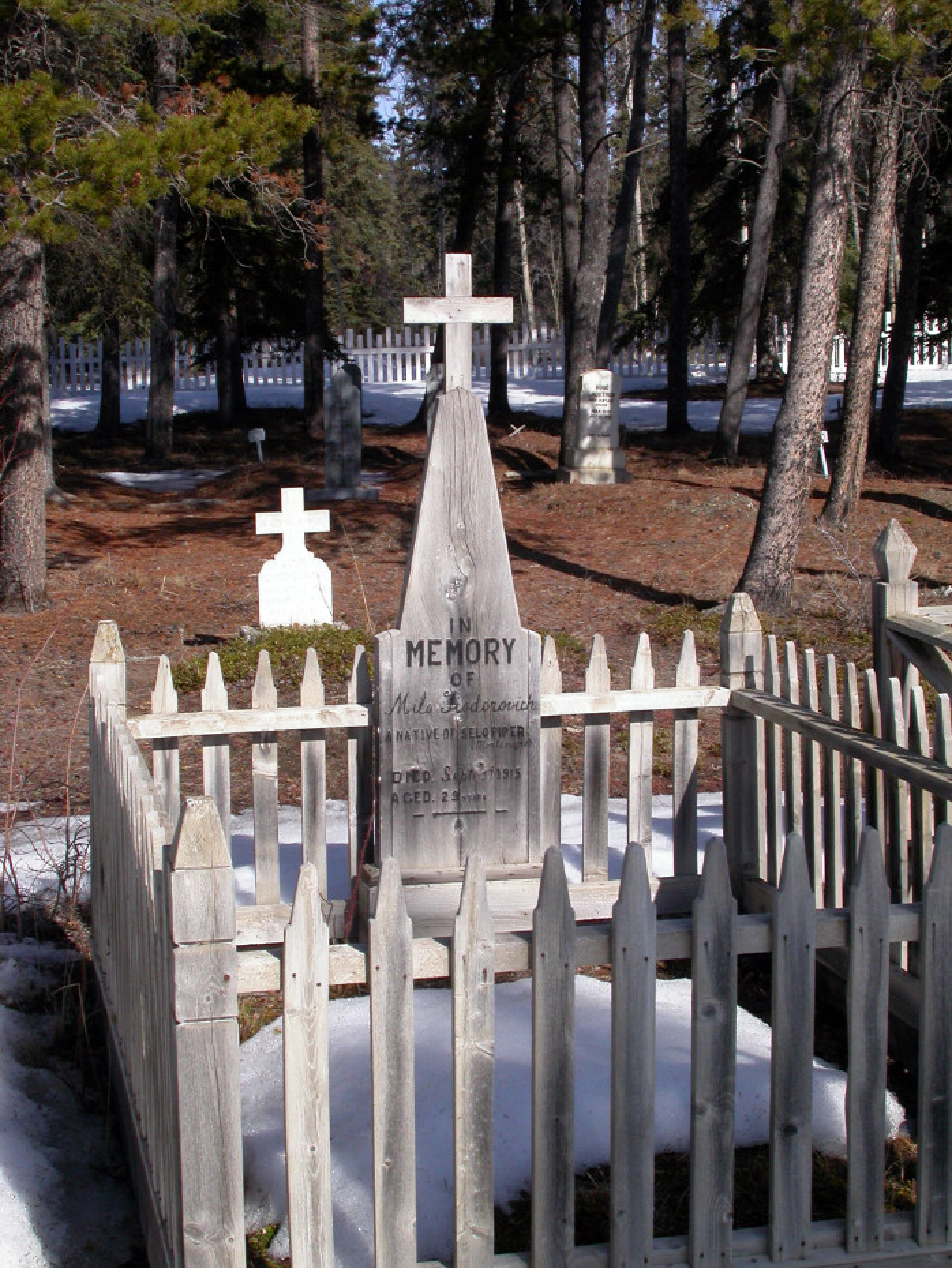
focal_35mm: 58
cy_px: 634
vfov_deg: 33.2
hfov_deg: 25.2
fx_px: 2126
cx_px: 476
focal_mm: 12
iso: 100
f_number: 6.9
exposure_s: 1/465
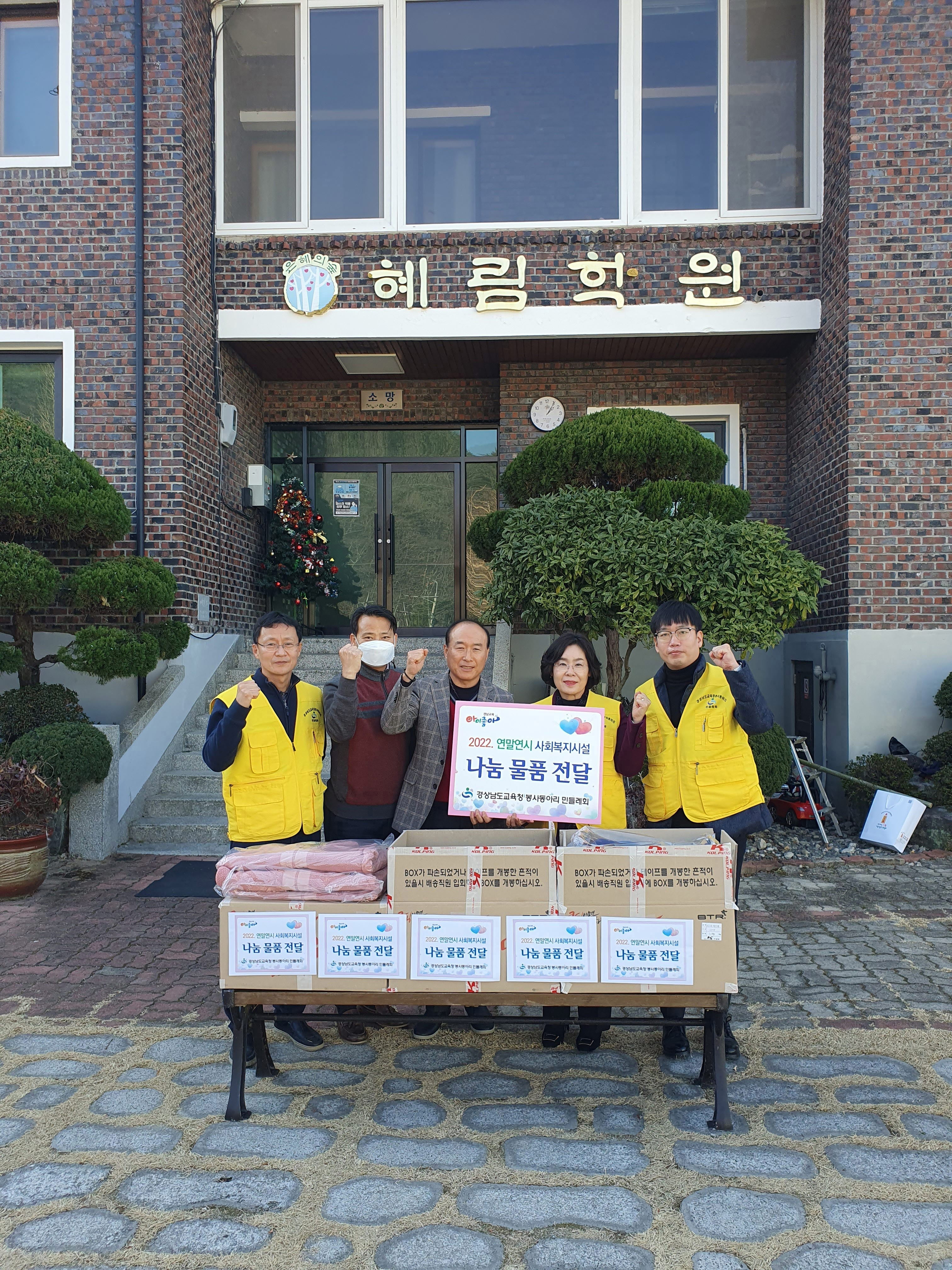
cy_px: 635
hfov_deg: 53.1
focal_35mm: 26
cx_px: 476
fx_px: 953
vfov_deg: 67.3
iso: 50
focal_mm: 4.32
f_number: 2.4
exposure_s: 1/241
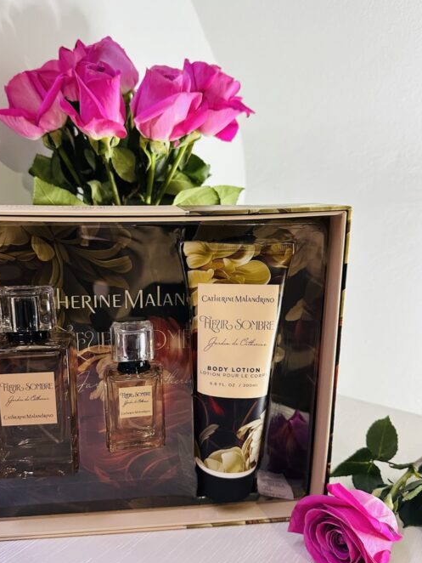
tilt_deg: -15.5
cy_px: 306
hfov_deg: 48.0
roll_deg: +0.4
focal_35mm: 29
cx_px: 174
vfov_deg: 61.5
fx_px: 471
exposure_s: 1/60
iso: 400
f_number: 1.78
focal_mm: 6.86
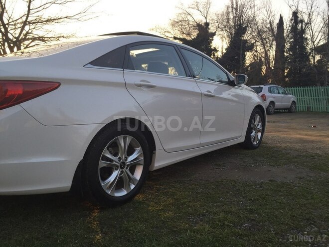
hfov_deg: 61.7
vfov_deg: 48.2
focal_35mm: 29
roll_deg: -0.9
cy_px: 124
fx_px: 276
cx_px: 164
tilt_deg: -7.6
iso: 32
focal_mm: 4.15
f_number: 2.2
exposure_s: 1/186
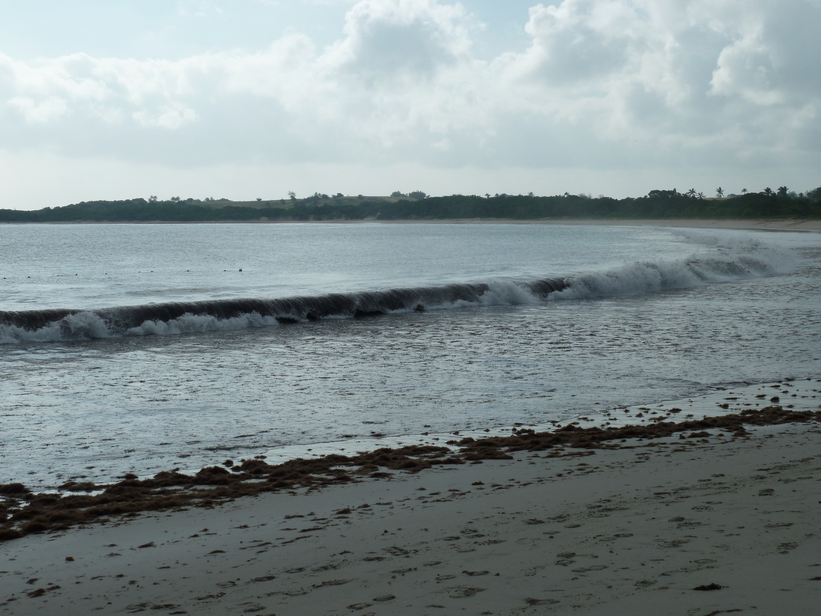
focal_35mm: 55
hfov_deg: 34.9
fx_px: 1304
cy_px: 308
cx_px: 410
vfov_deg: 26.6
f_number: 5.6
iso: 80
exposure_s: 1/1000
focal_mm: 9.1
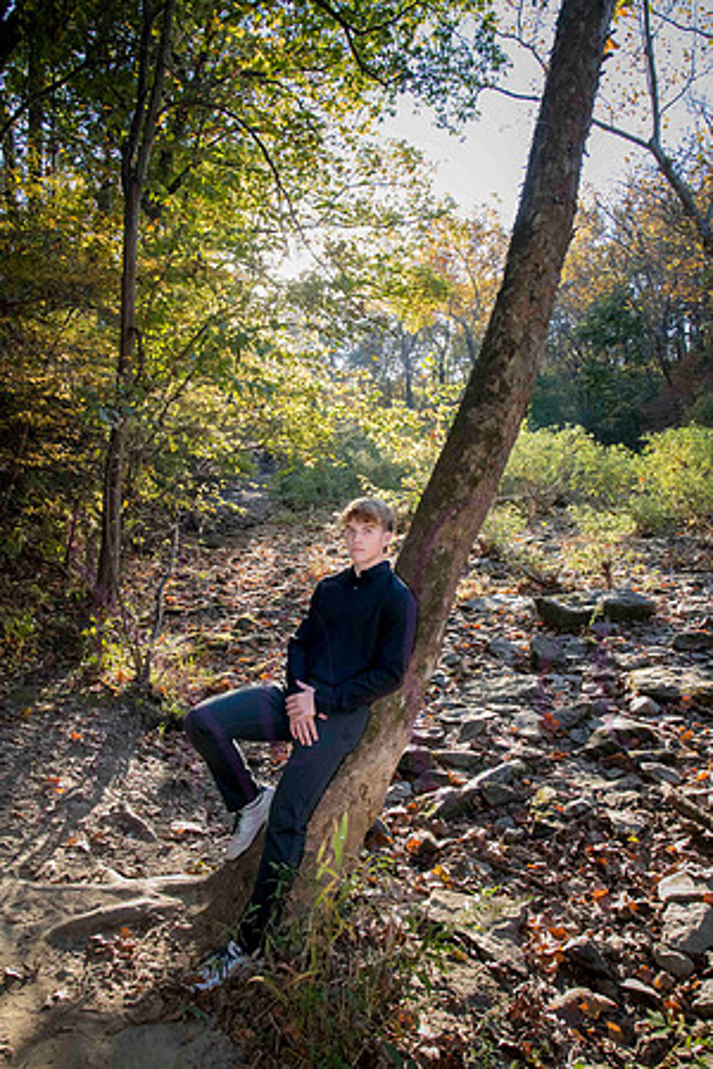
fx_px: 713
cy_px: 534
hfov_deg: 53.1
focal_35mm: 24
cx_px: 356
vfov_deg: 73.7
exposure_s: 1/40
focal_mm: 24
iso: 1000
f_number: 14
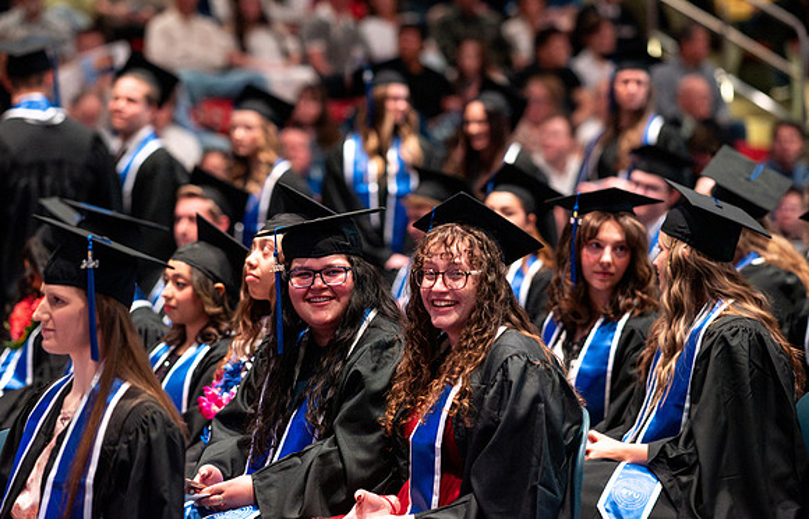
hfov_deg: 16.9
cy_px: 207
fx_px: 2727
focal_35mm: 123
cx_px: 377
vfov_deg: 10.9
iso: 3200
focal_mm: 105
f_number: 2
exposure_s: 1/250
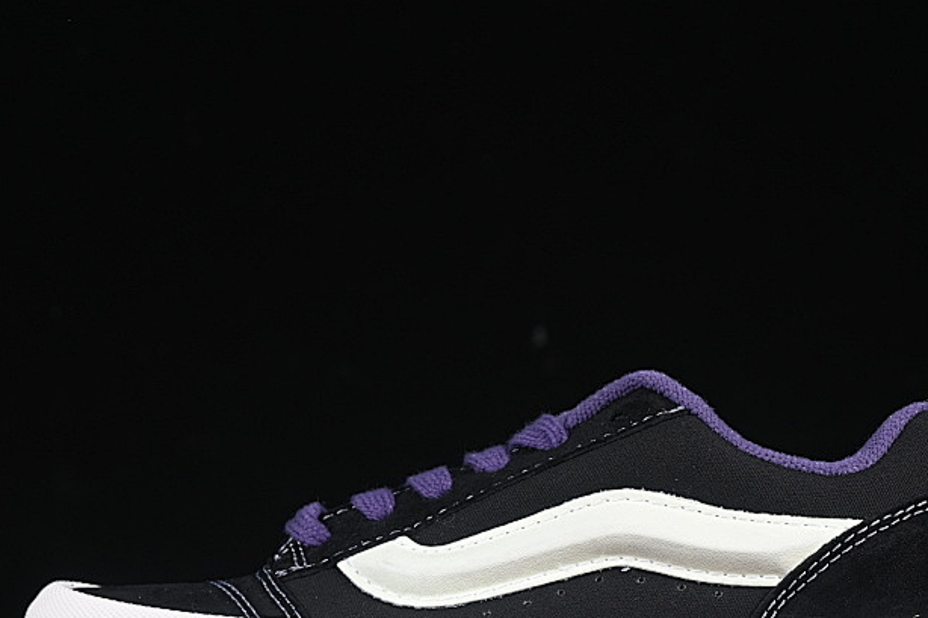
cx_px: 521
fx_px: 3402
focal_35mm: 132
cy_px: 416
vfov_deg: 10.4
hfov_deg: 15.5
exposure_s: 1/60
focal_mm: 50
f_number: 6.3
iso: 160
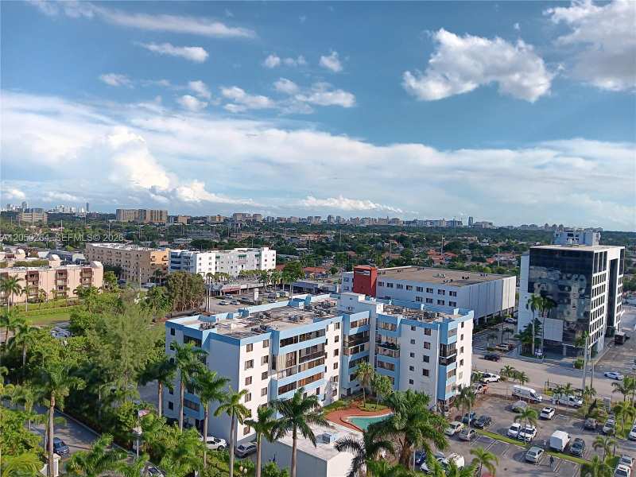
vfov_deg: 53.1
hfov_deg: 67.3
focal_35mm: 26
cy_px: 238
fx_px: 478
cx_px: 318
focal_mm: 3.98
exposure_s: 1/50
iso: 20
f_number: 1.8
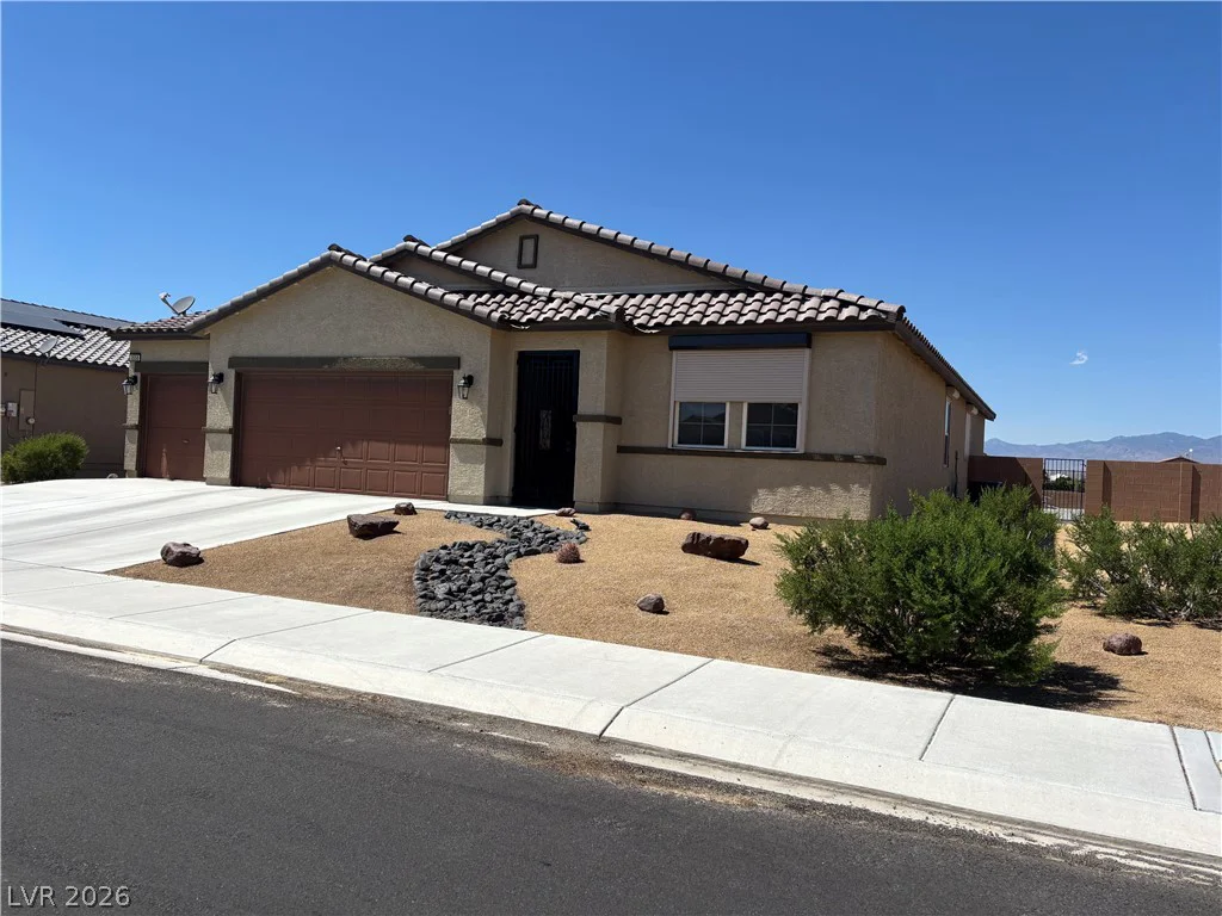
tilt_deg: +0.8
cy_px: 458
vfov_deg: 53.1
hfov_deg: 67.3
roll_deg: -2.7
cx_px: 611
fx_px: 918
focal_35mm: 26
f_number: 1.6
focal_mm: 5.96
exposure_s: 1/4854
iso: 50
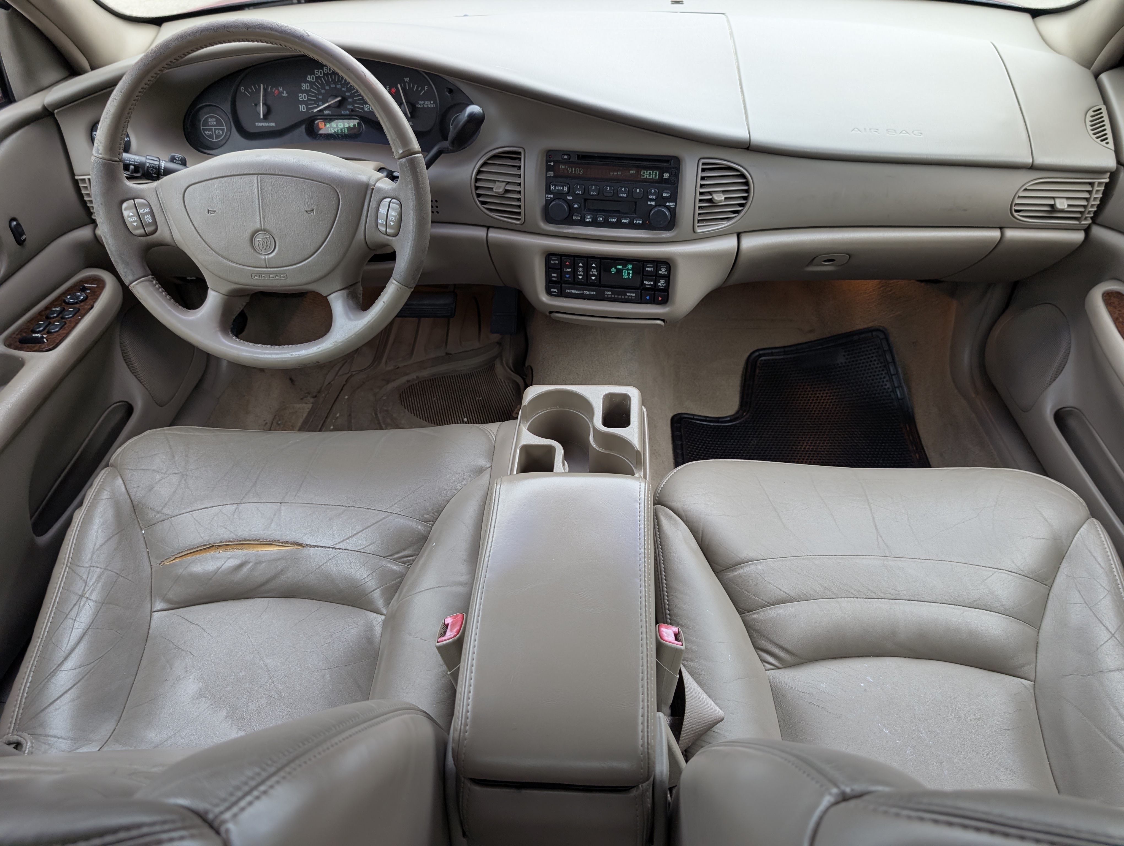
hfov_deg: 71.5
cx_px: 562
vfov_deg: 56.9
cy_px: 423
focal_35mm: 24
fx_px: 780
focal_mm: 6.9
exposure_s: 1/33.5
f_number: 1.68
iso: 42
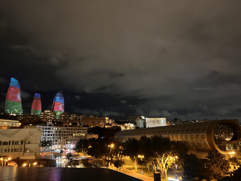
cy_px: 90
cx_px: 120
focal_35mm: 26
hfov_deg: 67.3
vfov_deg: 53.1
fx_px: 181
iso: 800
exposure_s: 1/25
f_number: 1.5
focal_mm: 5.7
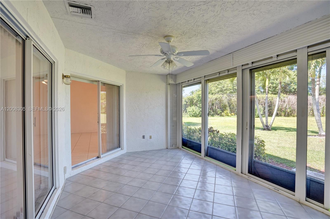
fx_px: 147
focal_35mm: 16
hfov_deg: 96.8
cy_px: 110
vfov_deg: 73.6
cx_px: 165
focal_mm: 16
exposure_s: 1/400
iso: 800
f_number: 2.8
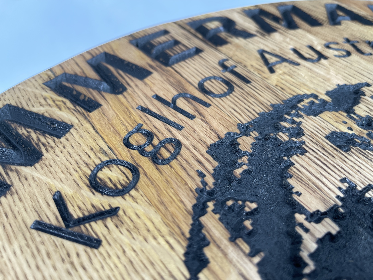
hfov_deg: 67.3
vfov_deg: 53.1
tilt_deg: -37.8
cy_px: 140
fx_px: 280
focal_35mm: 26
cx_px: 186
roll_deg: +6.0
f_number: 1.6
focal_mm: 5.1
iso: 40
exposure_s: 1/120
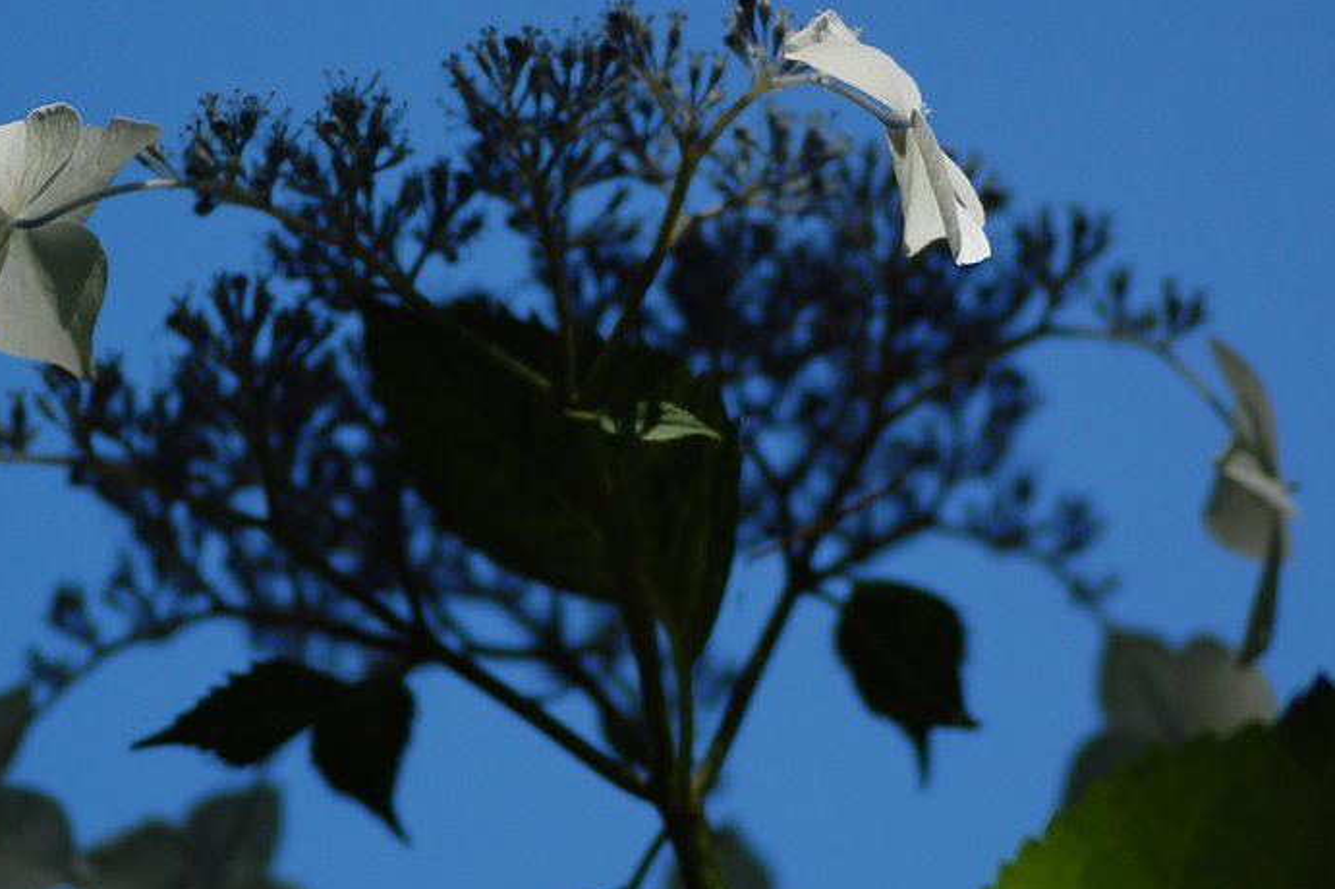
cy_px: 488
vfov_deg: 6.9
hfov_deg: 10.3
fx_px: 7413
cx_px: 566
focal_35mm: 200
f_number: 3.2
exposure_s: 1/4000
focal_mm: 90
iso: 200
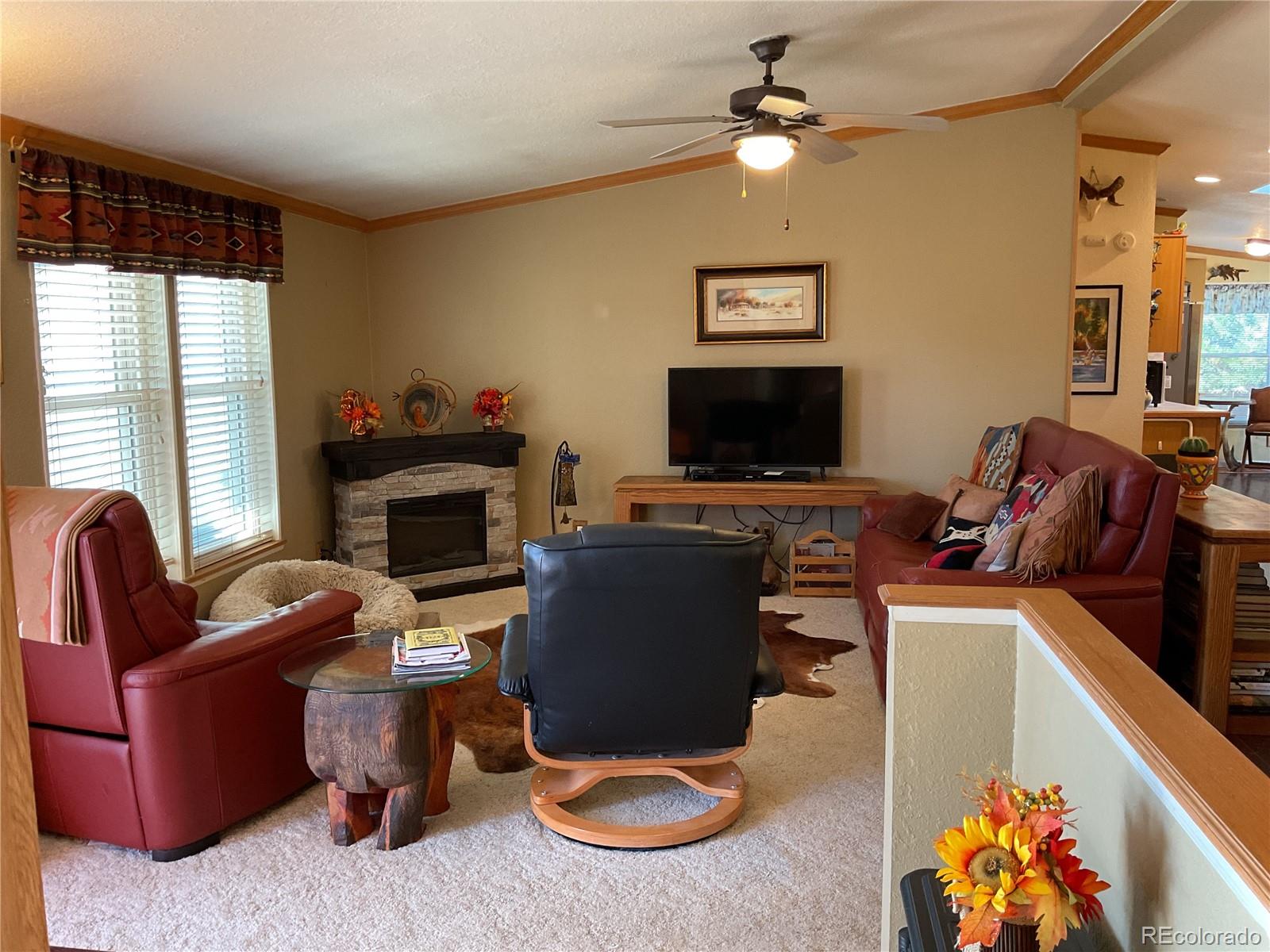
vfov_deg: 48.2
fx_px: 1064
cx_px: 635
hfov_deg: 61.7
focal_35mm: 29
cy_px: 476
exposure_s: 1/60
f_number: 1.8
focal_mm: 3
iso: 100
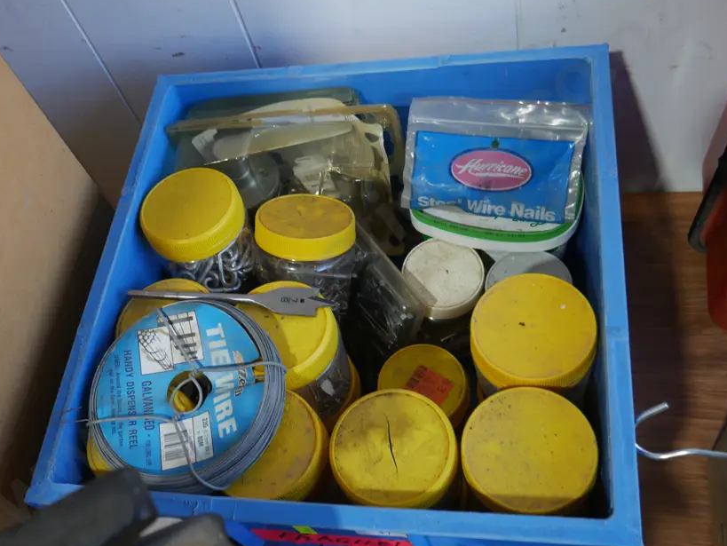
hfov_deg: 52.4
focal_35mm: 35
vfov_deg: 40.7
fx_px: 735
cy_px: 280
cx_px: 312
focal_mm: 14
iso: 200
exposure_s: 1/100
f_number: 3.5
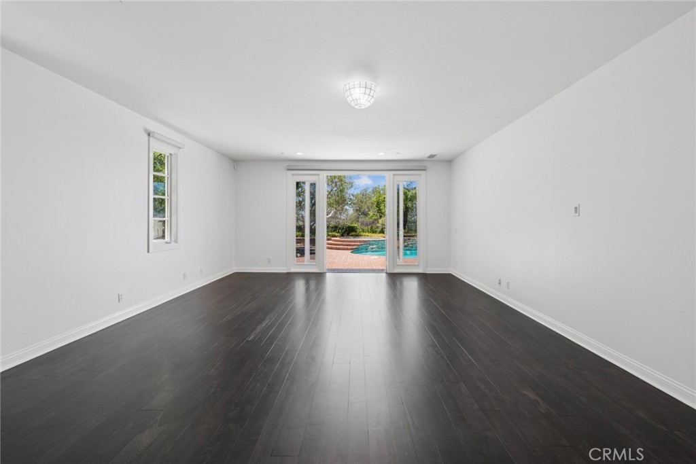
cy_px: 232
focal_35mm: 15
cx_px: 348
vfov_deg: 77.3
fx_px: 290
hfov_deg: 100.4
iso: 200
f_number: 9
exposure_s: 1/25
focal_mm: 10
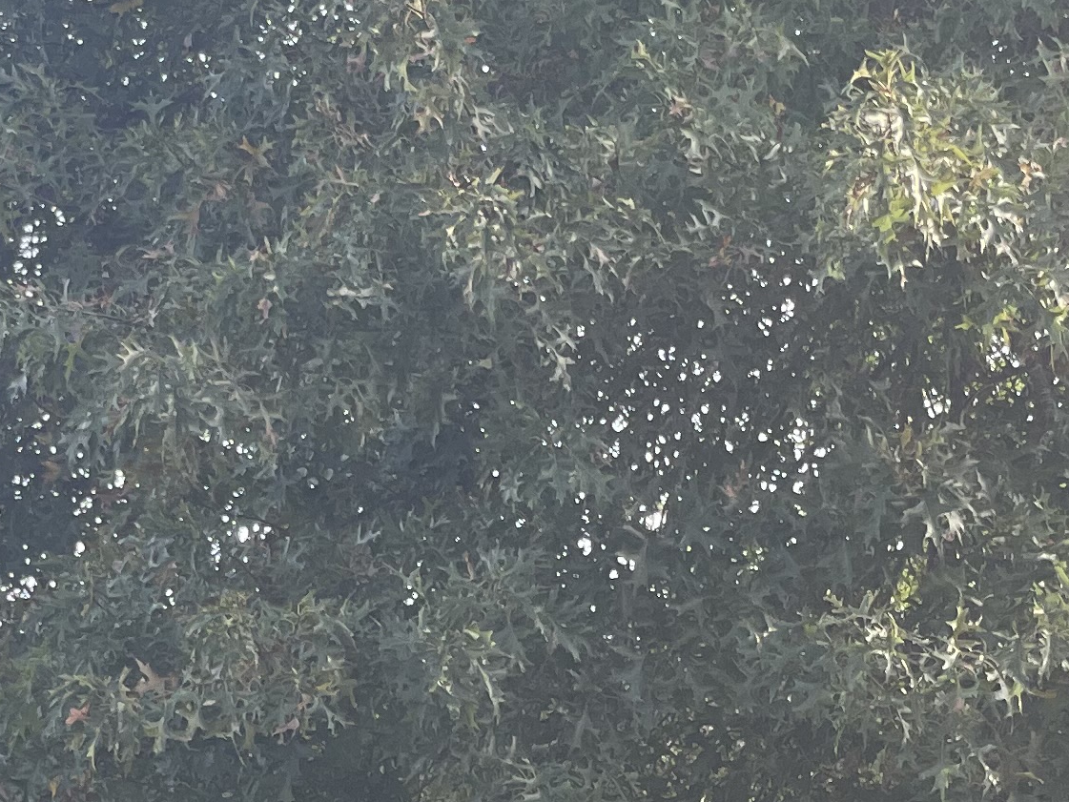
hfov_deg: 10.6
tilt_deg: +6.1
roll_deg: +0.8
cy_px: 1026
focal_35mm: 187
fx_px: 5775
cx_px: 312
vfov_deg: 7.9
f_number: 2
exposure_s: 1/122
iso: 25
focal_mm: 6
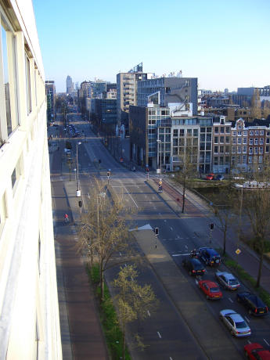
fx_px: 364
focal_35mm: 35
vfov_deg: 52.6
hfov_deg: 40.7
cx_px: 135
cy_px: 180
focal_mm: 5.8
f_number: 2.6
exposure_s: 1/320
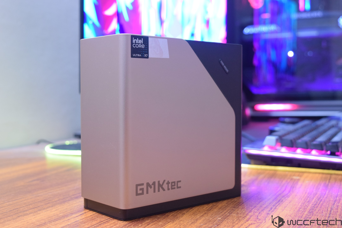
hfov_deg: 37.9
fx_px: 499
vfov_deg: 25.8
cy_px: 114
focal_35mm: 52
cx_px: 171
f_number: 6.3
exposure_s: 1/8
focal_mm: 35
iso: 1600
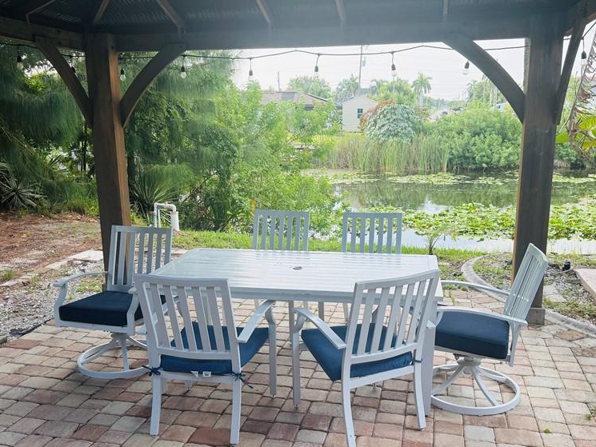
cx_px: 306
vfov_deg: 42.9
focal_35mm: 33
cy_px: 251
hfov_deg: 55.3
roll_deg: +0.2
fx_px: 568
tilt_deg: -13.9
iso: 100
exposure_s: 1/435
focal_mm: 6.76
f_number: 1.78
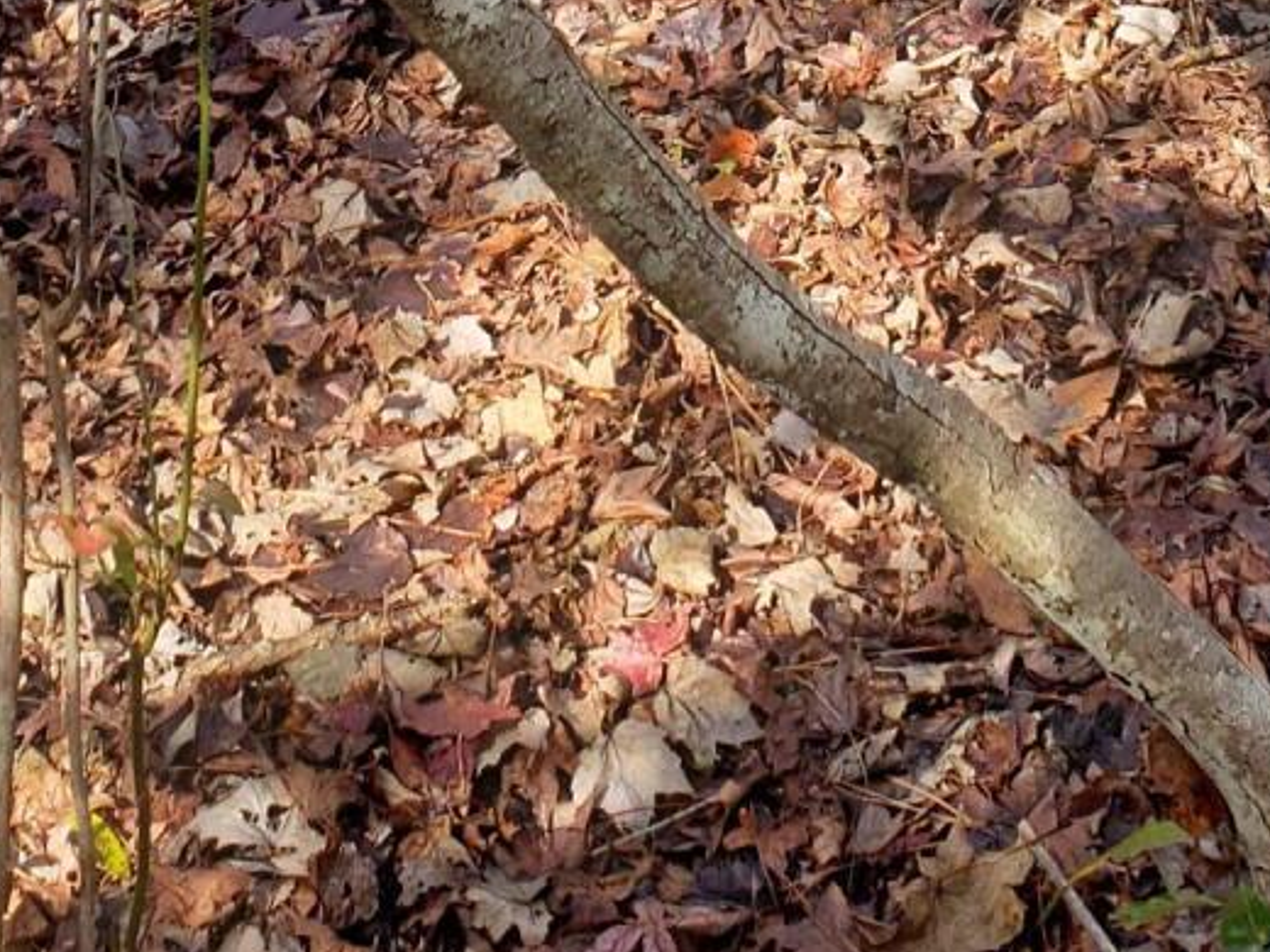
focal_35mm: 100
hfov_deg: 19.6
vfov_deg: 12.6
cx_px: 833
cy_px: -1086
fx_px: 3669
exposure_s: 1/289
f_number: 2.4
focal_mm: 4.3
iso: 50
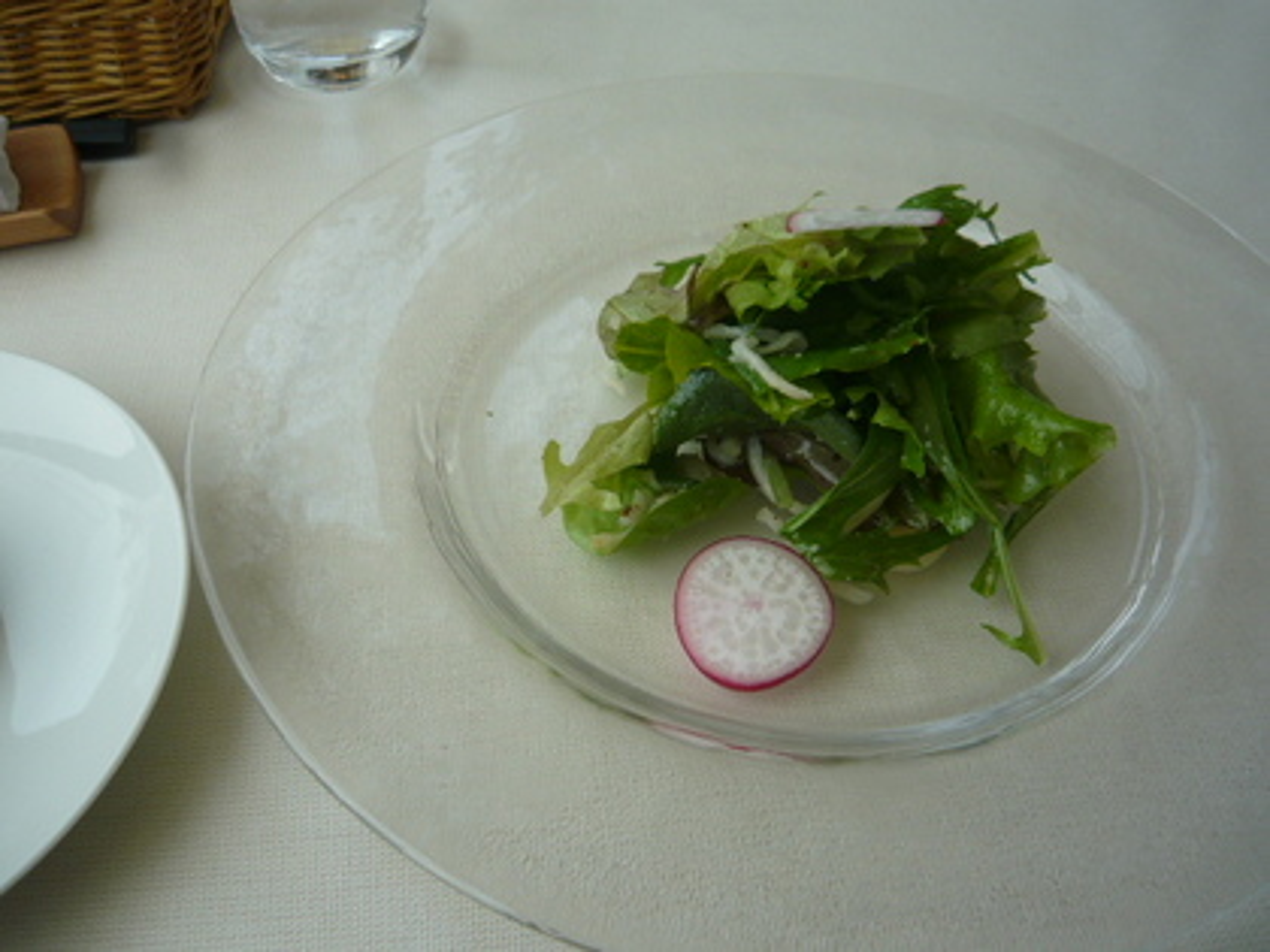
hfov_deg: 55.4
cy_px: 476
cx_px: 635
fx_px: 1211
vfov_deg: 42.9
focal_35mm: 33
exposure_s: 1/500
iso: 100
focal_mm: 5.5
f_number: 2.8
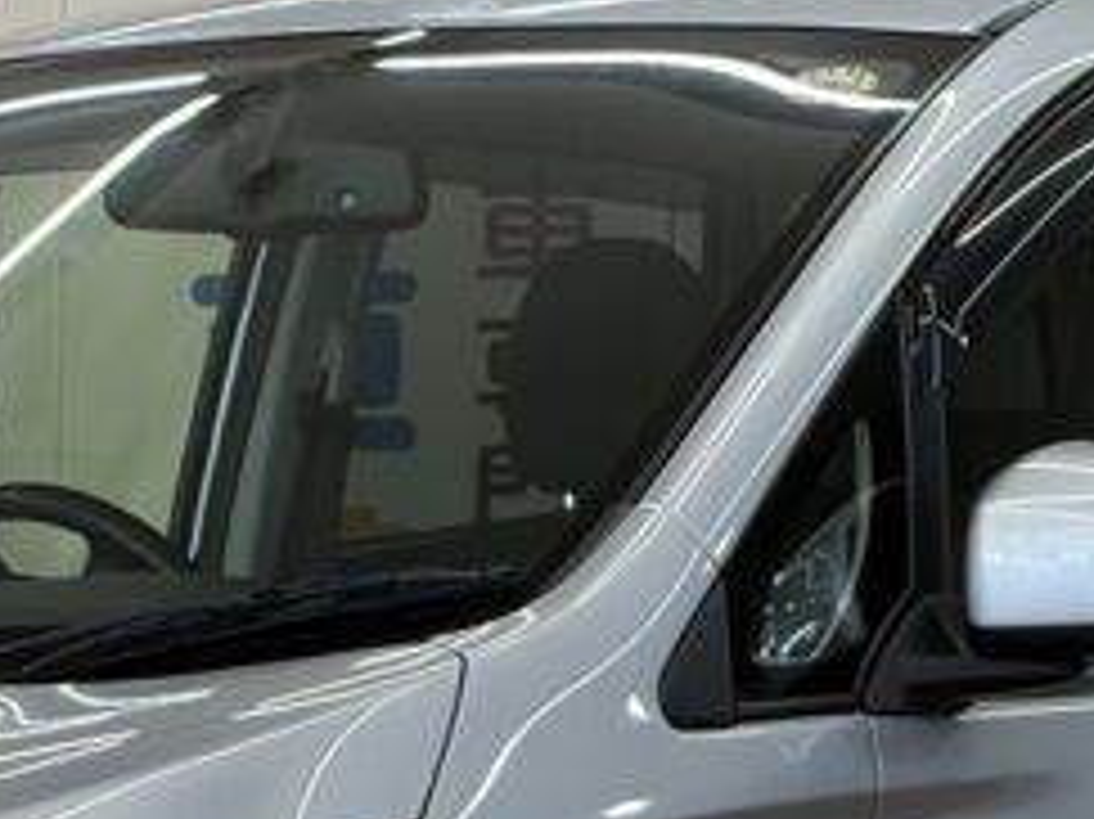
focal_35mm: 201
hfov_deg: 9.8
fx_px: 6349
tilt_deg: -4.3
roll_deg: -0.1
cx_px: 302
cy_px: 1096
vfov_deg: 7.3
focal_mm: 5.96
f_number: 1.6
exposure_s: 1/100
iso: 32
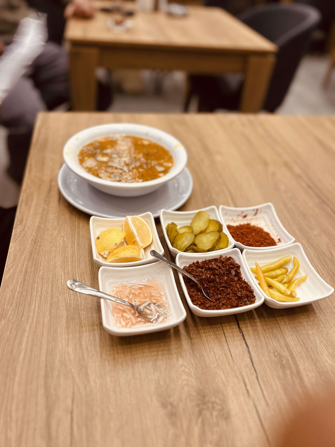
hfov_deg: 53.1
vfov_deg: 67.3
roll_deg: -8.0
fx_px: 335
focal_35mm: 26
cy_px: 224
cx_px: 168
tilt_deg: -40.6
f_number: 1.5
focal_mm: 5.7
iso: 125
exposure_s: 1/50
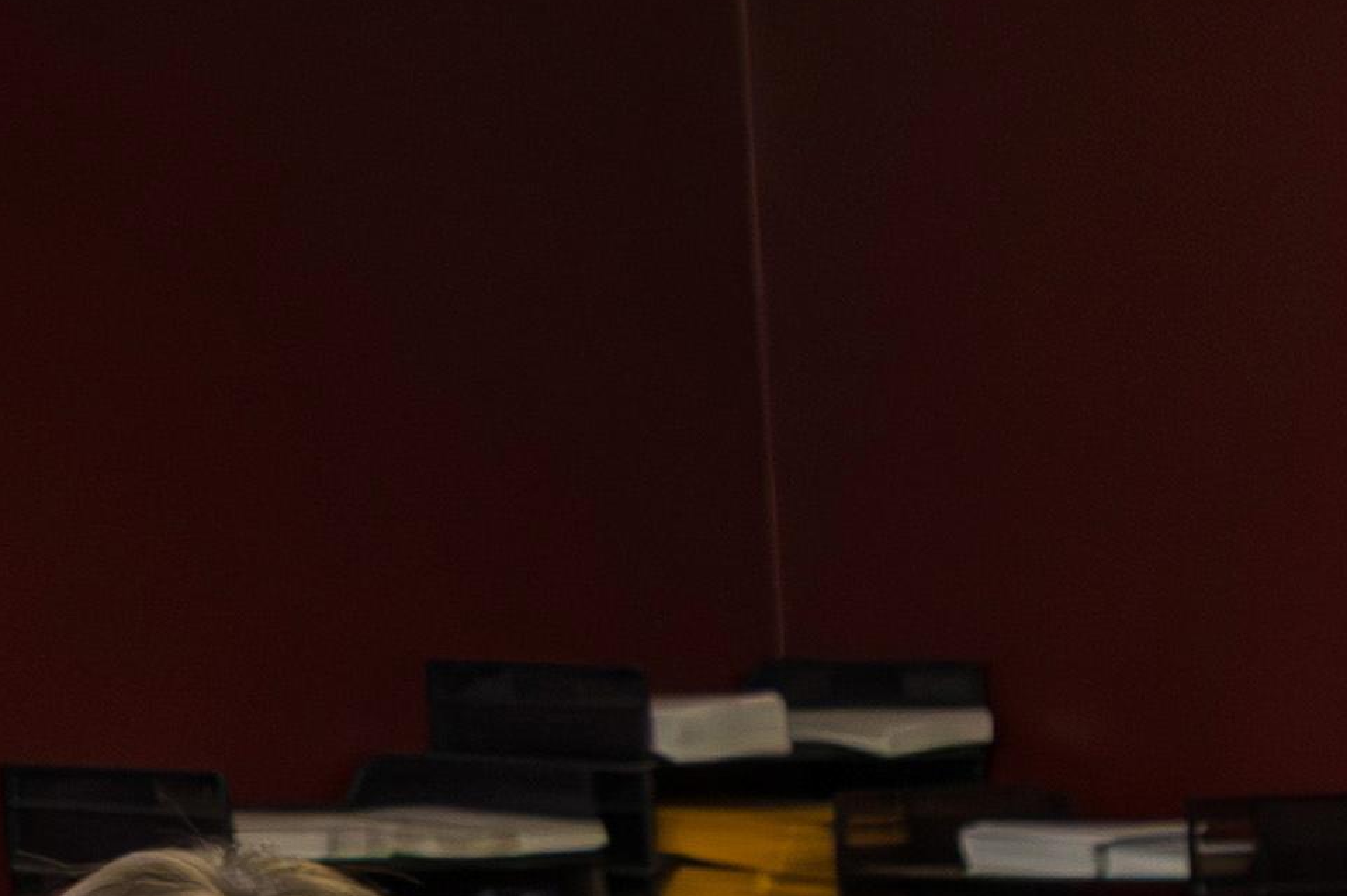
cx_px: 3092
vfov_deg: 6.3
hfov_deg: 9.3
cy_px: 2495
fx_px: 7552
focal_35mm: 202
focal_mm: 32
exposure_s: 1/125
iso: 1600
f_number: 7.1
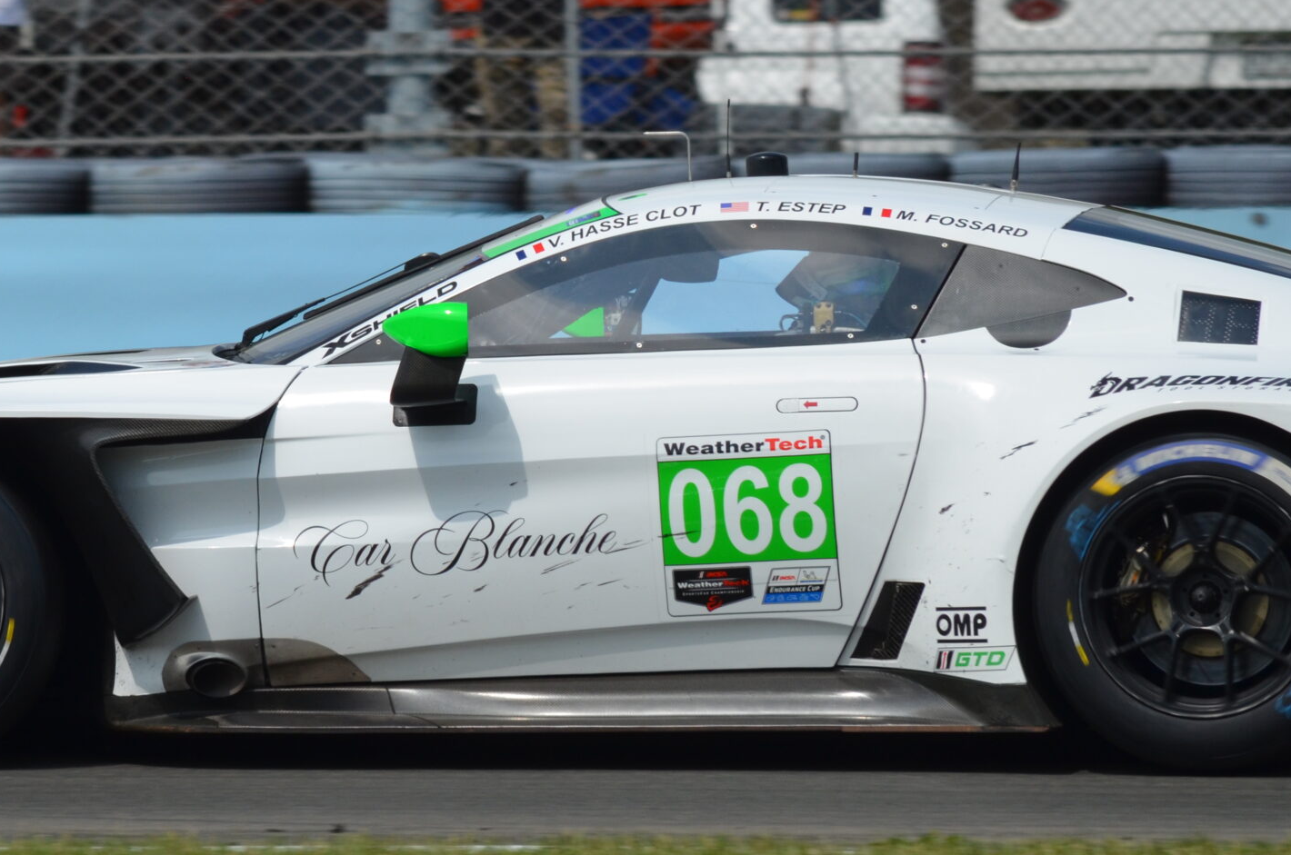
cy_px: 157
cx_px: 307
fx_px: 27095
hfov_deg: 2.7
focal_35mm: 757
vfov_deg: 1.8
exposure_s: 1/2000
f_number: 8
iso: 360
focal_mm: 280
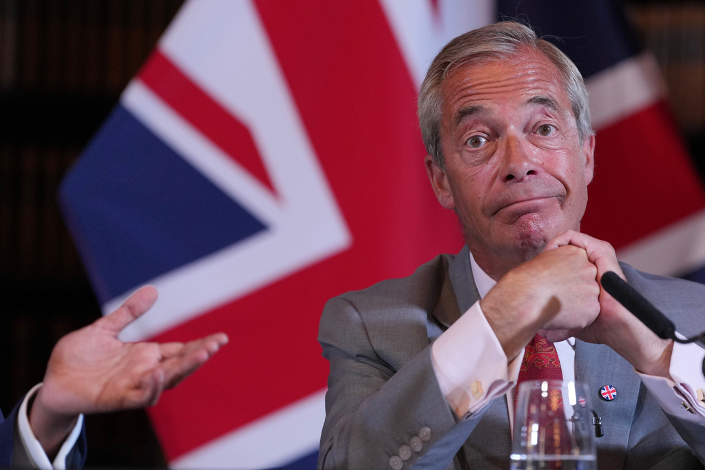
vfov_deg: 6.9
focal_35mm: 200
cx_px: 352
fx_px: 3915
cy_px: 235
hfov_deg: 10.3
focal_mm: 200
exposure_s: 1/320
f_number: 2.8
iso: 1250
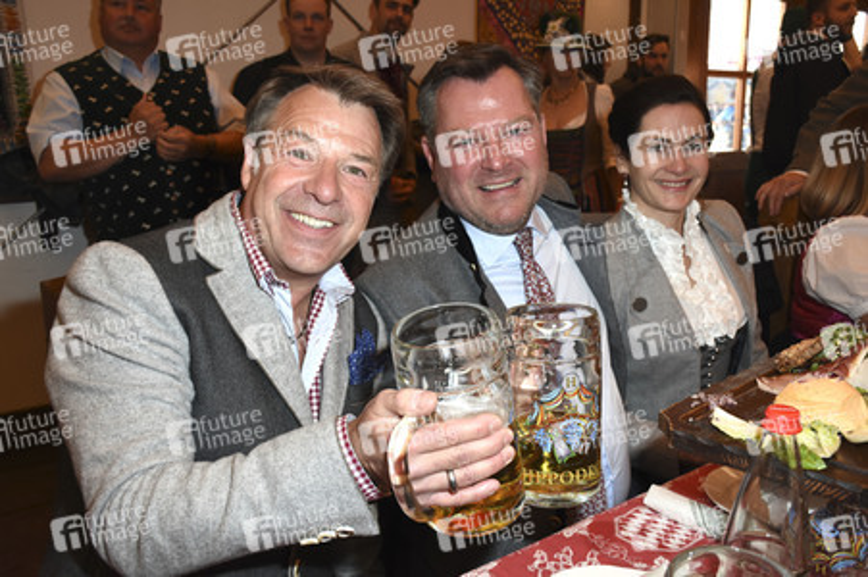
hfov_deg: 57.3
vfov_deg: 39.9
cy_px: 288
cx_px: 434
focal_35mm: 33
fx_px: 795
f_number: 5.6
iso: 800
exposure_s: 1/160
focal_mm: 22
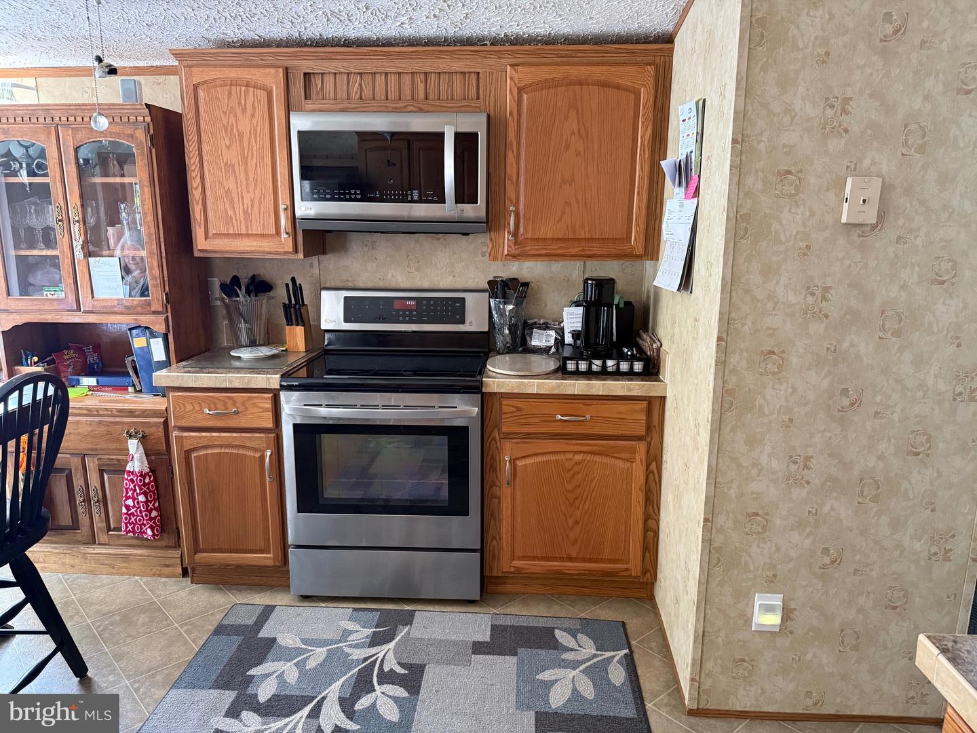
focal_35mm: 24
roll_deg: -0.5
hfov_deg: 71.6
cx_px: 488
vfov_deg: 56.8
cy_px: 366
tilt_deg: -11.9
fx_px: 677
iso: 640
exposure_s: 1/60
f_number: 1.78
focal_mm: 6.76
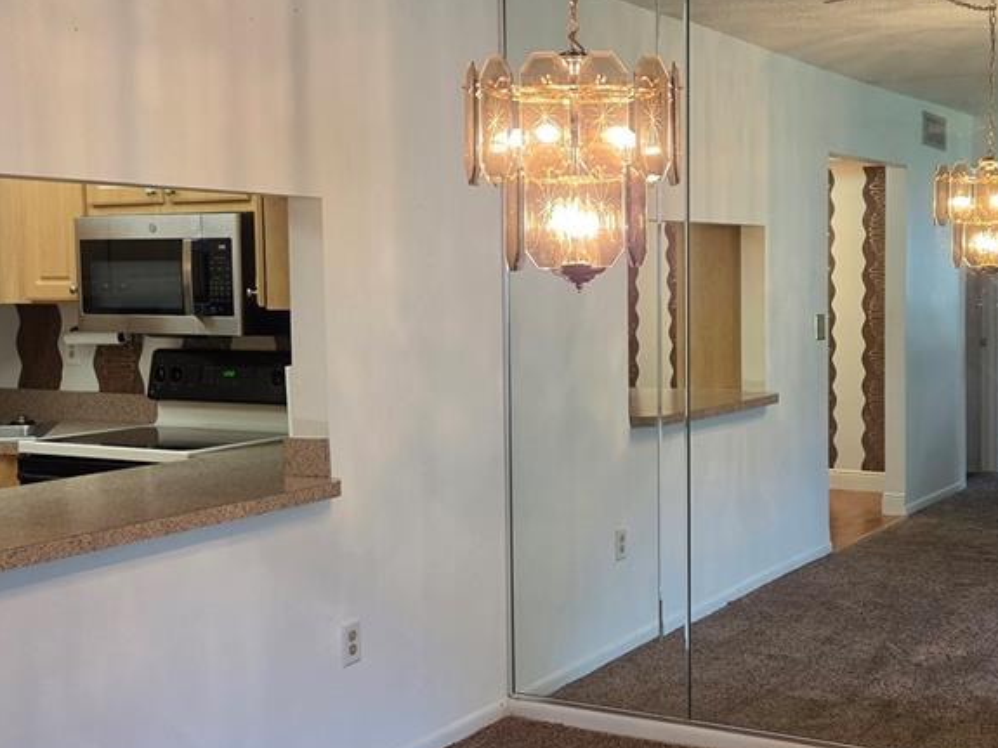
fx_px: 1384
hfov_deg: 39.2
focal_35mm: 48
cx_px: 666
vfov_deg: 30.3
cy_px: 392
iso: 320
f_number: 1.8
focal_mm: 5.4
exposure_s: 1/120
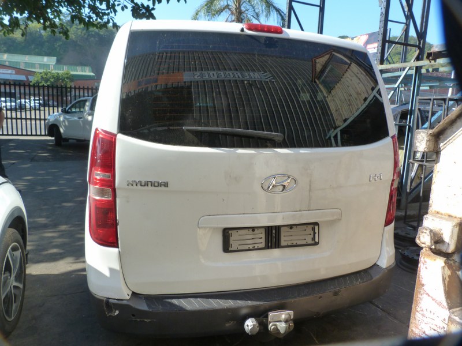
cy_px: 173
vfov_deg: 54.9
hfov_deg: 69.4
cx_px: 231
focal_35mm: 25
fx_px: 334
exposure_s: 1/200
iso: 125
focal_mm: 4.5
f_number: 4
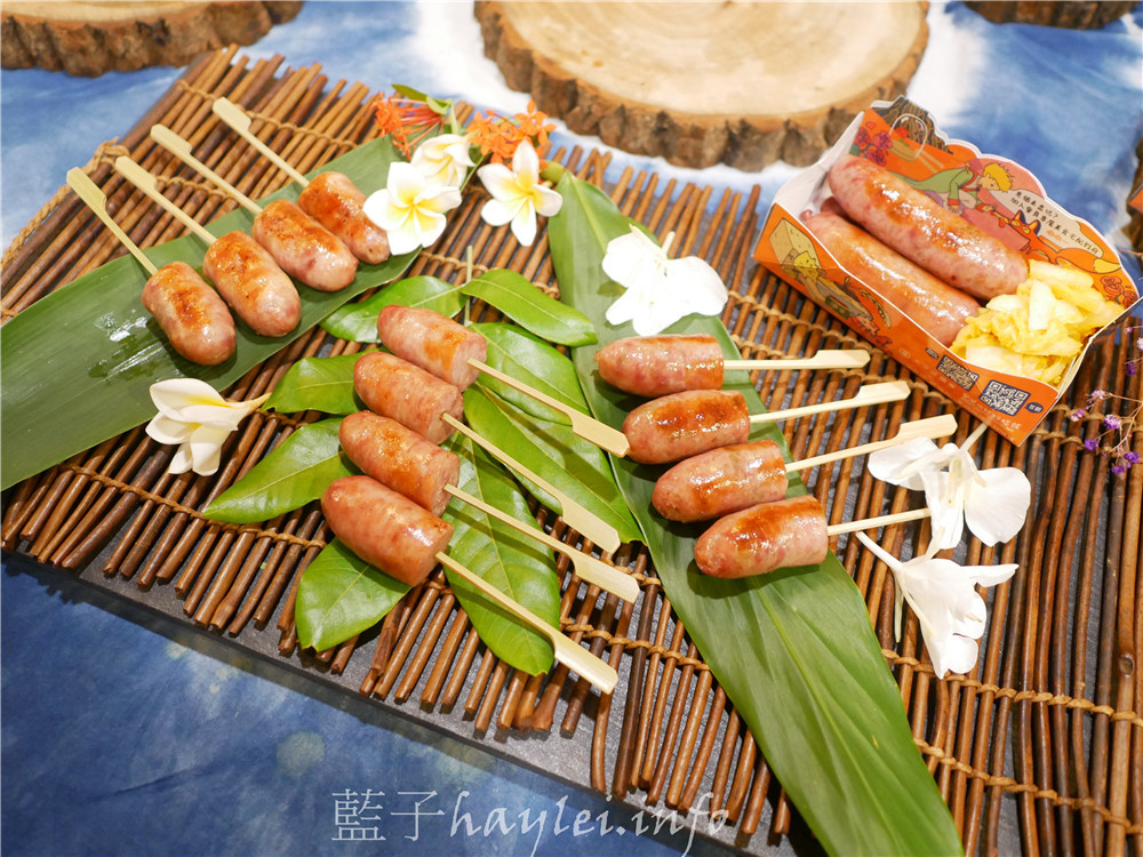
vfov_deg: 46.8
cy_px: 428
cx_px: 572
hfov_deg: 60.0
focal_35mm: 30
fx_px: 991
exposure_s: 1/60
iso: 1250
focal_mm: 15
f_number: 1.7
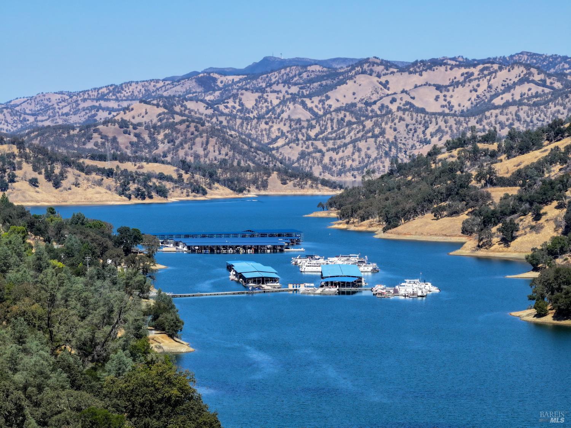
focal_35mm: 166
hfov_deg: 11.9
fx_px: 2738
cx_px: 286
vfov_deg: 8.9
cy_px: 214
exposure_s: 1/640
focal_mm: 30.71
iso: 100
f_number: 3.4
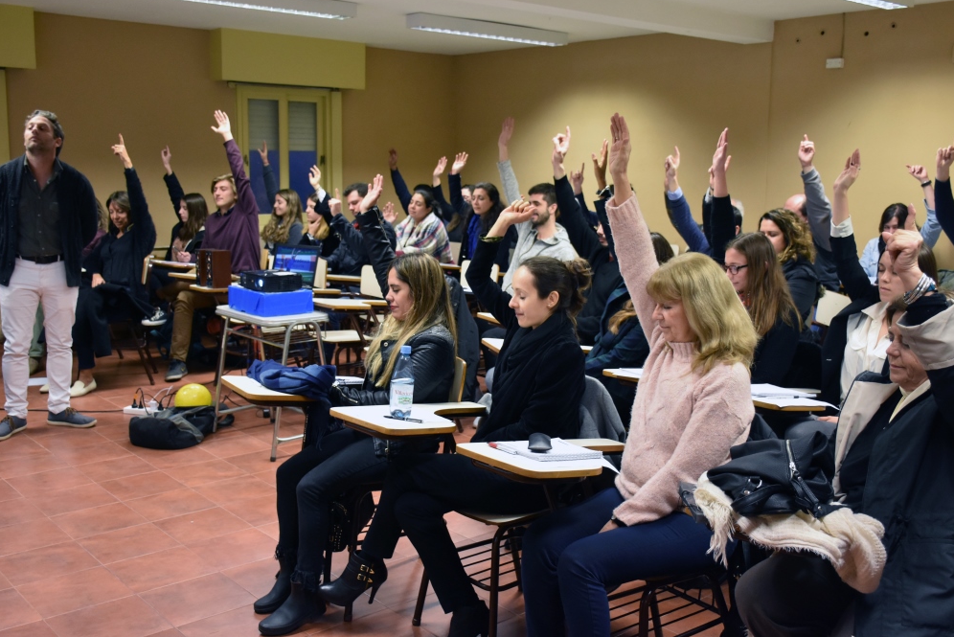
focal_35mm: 37
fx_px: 981
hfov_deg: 51.9
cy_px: 315
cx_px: 481
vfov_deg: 36.0
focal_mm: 24
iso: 1800
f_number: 4
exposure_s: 1/60
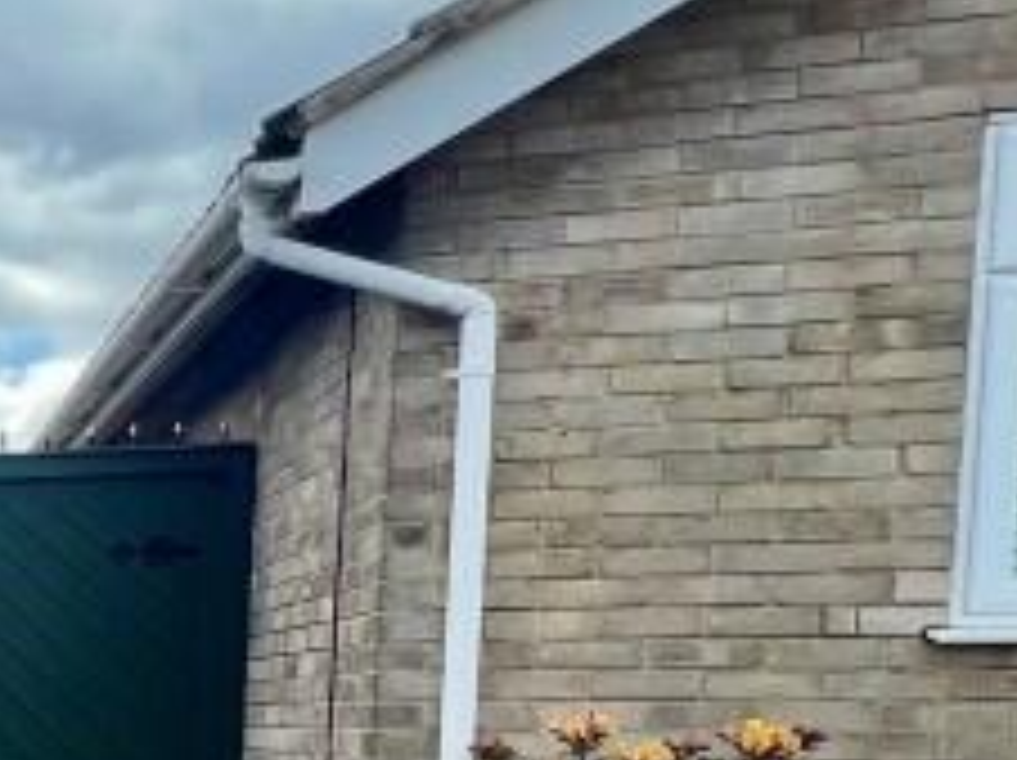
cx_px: -945
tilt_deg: -3.0
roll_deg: -0.1
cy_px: 854
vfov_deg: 23.2
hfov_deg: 19.9
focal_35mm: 59
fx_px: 1732
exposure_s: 1/401
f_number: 1.8
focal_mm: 1.57
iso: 32
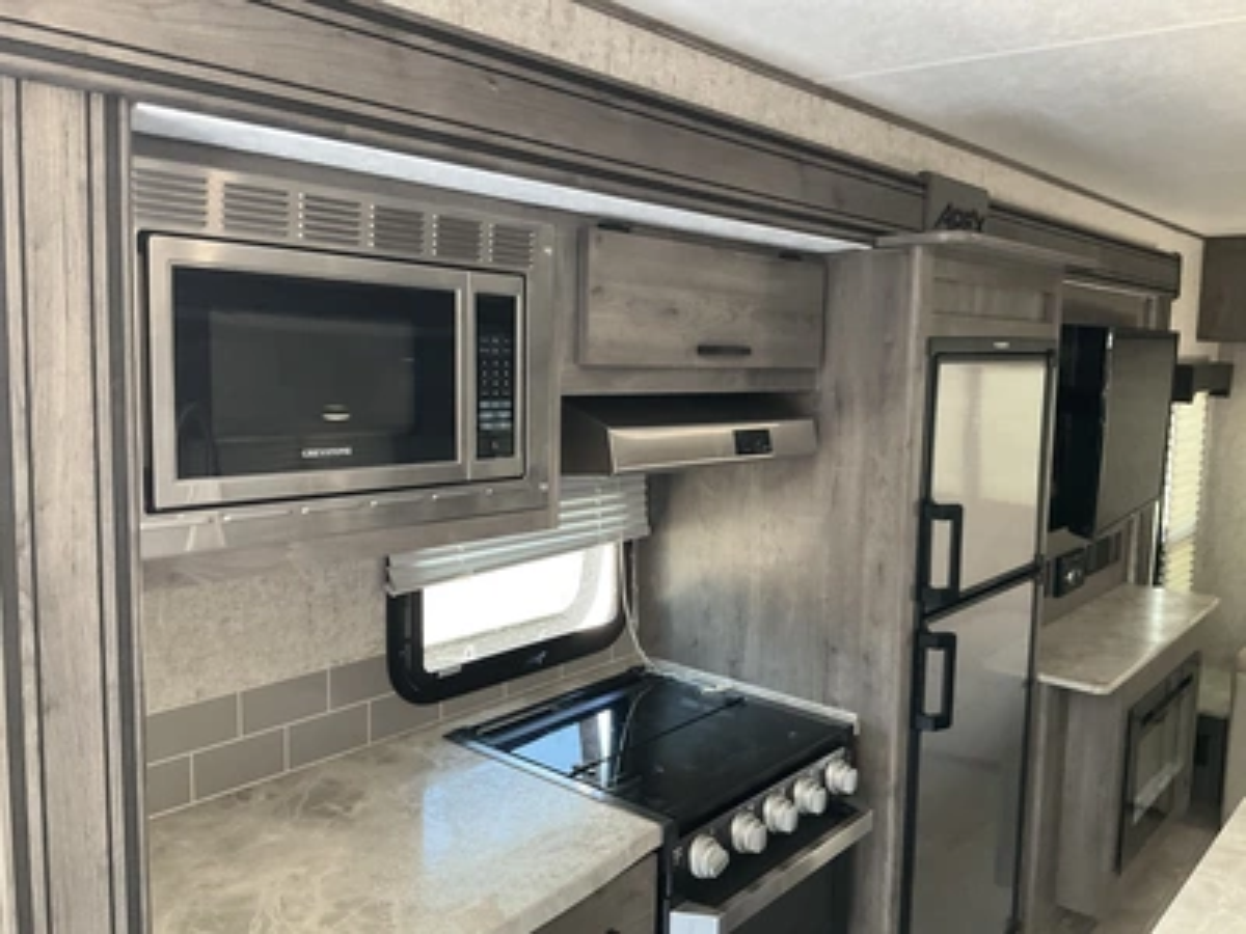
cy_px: 467
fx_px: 1044
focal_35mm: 29
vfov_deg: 48.2
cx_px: 623
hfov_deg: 61.7
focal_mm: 3
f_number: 1.8
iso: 125
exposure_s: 1/60
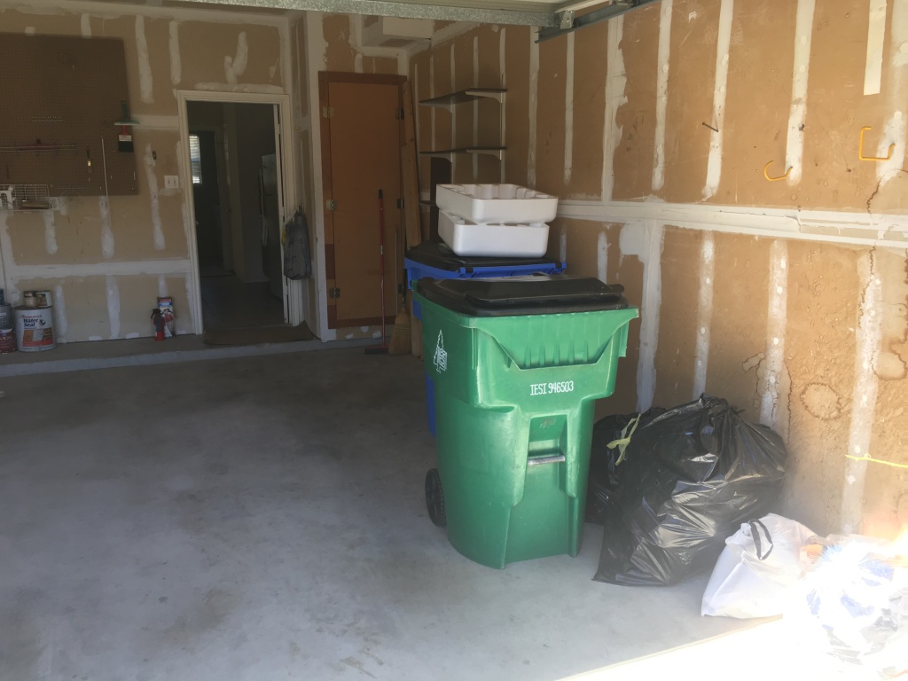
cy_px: 340
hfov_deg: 61.7
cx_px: 454
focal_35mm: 29
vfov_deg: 48.2
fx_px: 761
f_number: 2.2
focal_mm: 4.15
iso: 32
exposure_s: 1/120
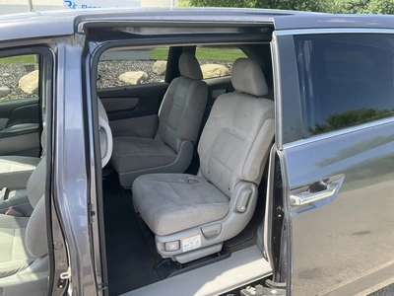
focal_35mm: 29
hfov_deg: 61.7
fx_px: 330
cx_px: 197
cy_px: 148
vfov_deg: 48.2
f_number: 1.8
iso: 25
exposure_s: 1/318
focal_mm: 3
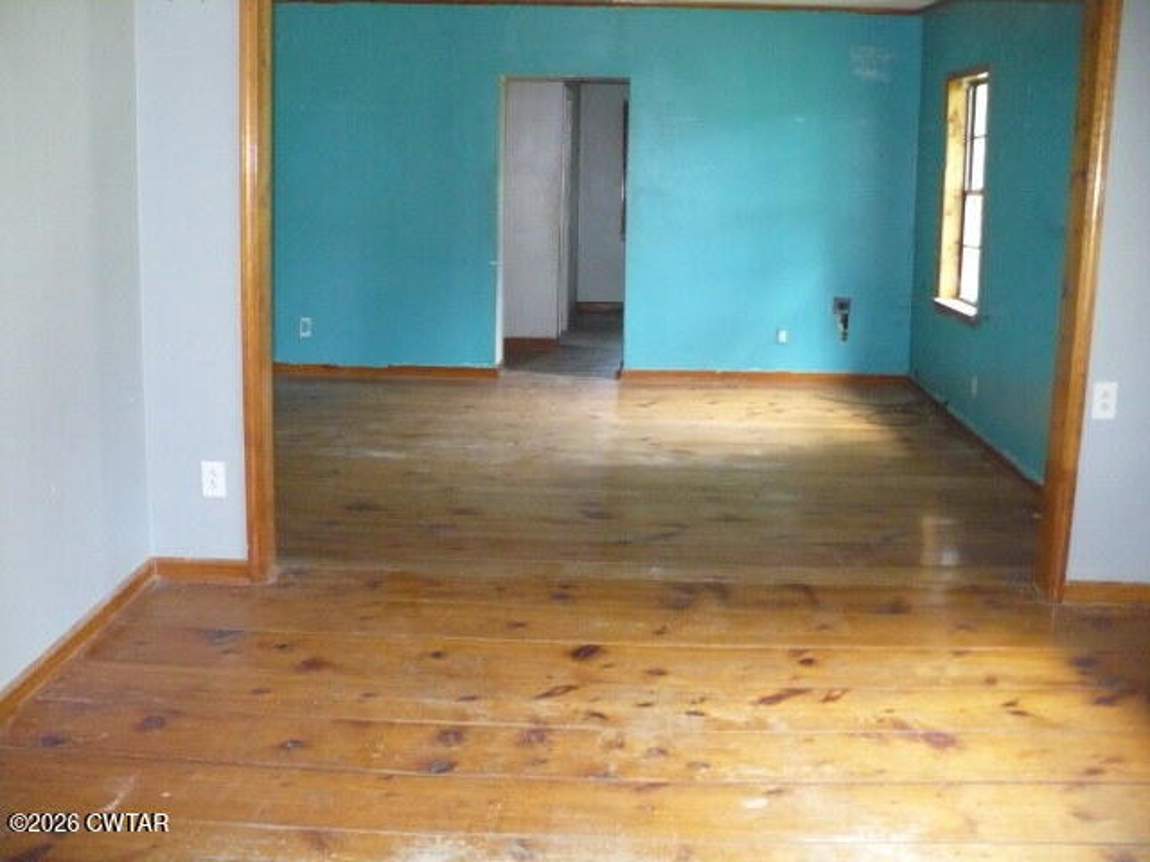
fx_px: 1229
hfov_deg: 50.1
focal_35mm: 37
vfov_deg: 38.7
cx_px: 575
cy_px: 431
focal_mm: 6.1
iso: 640
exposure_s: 1/30
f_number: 2.8
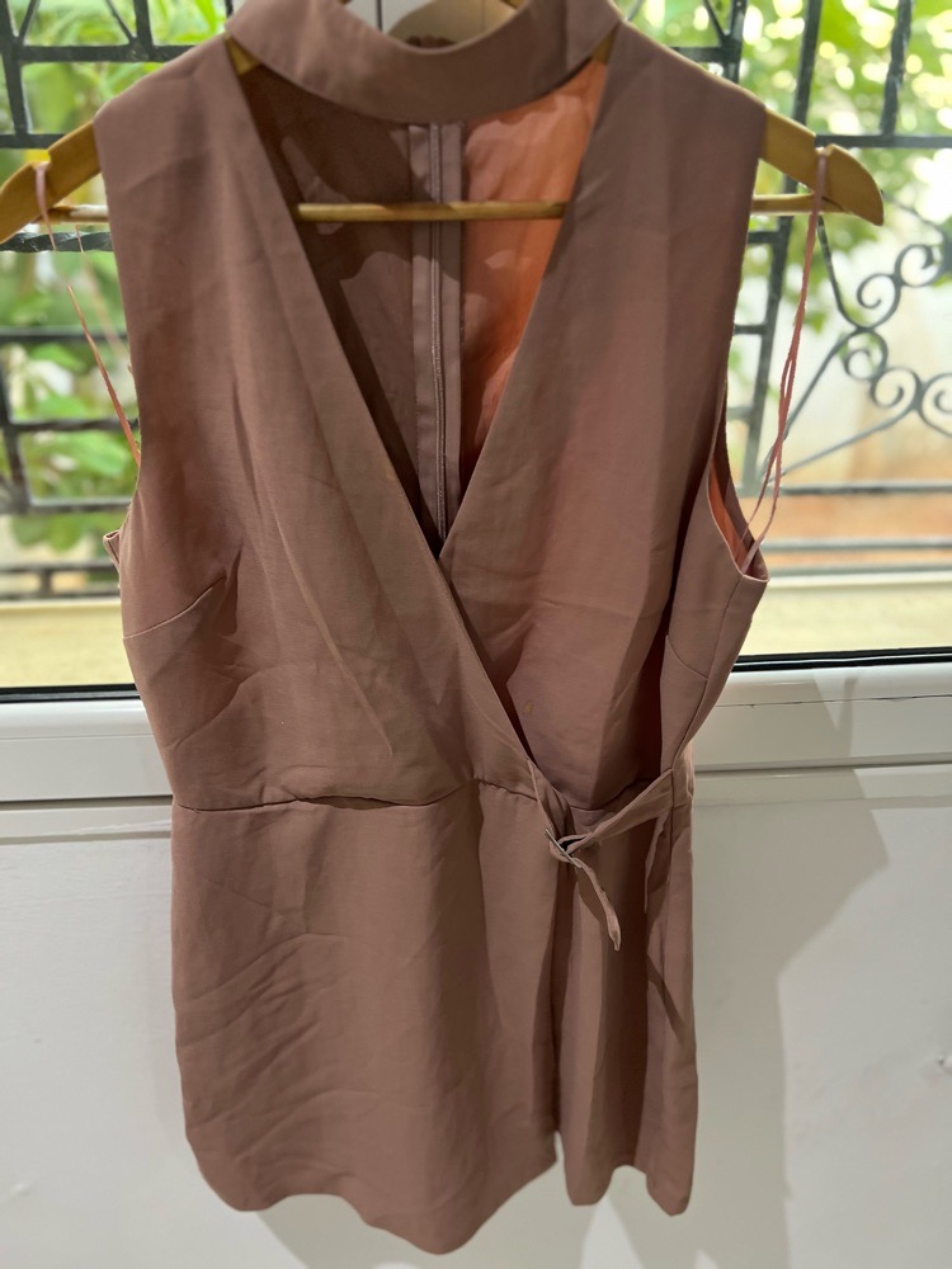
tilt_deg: -27.9
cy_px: 634
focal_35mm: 26
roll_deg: +0.2
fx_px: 953
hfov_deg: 53.1
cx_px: 476
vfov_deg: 67.3
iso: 320
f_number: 1.5
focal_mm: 5.7
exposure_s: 1/60
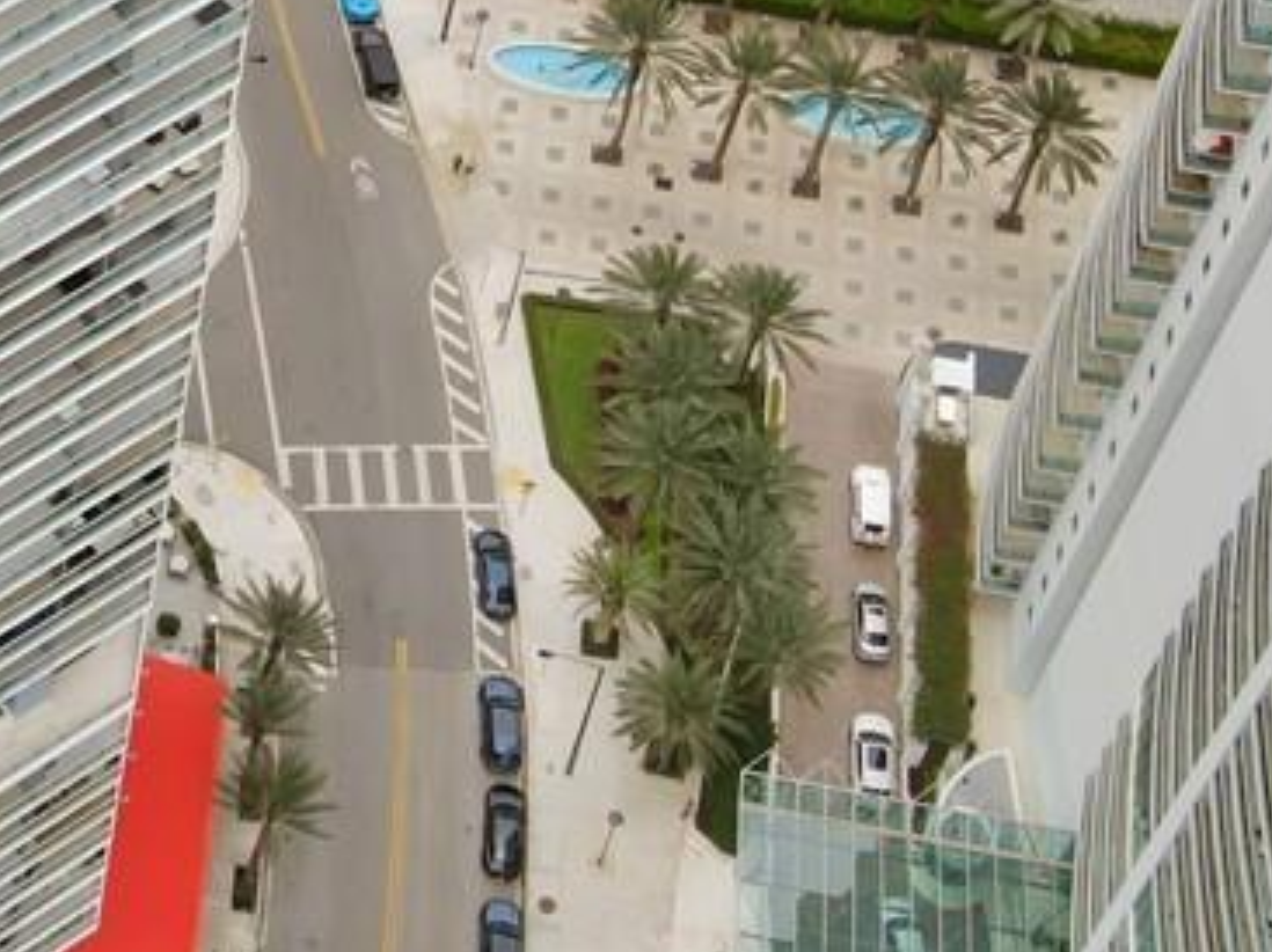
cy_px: -337
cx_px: -344
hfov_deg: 17.6
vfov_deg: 13.5
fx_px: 3856
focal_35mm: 105
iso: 100
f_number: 2.8
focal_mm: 4.5
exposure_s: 1/350
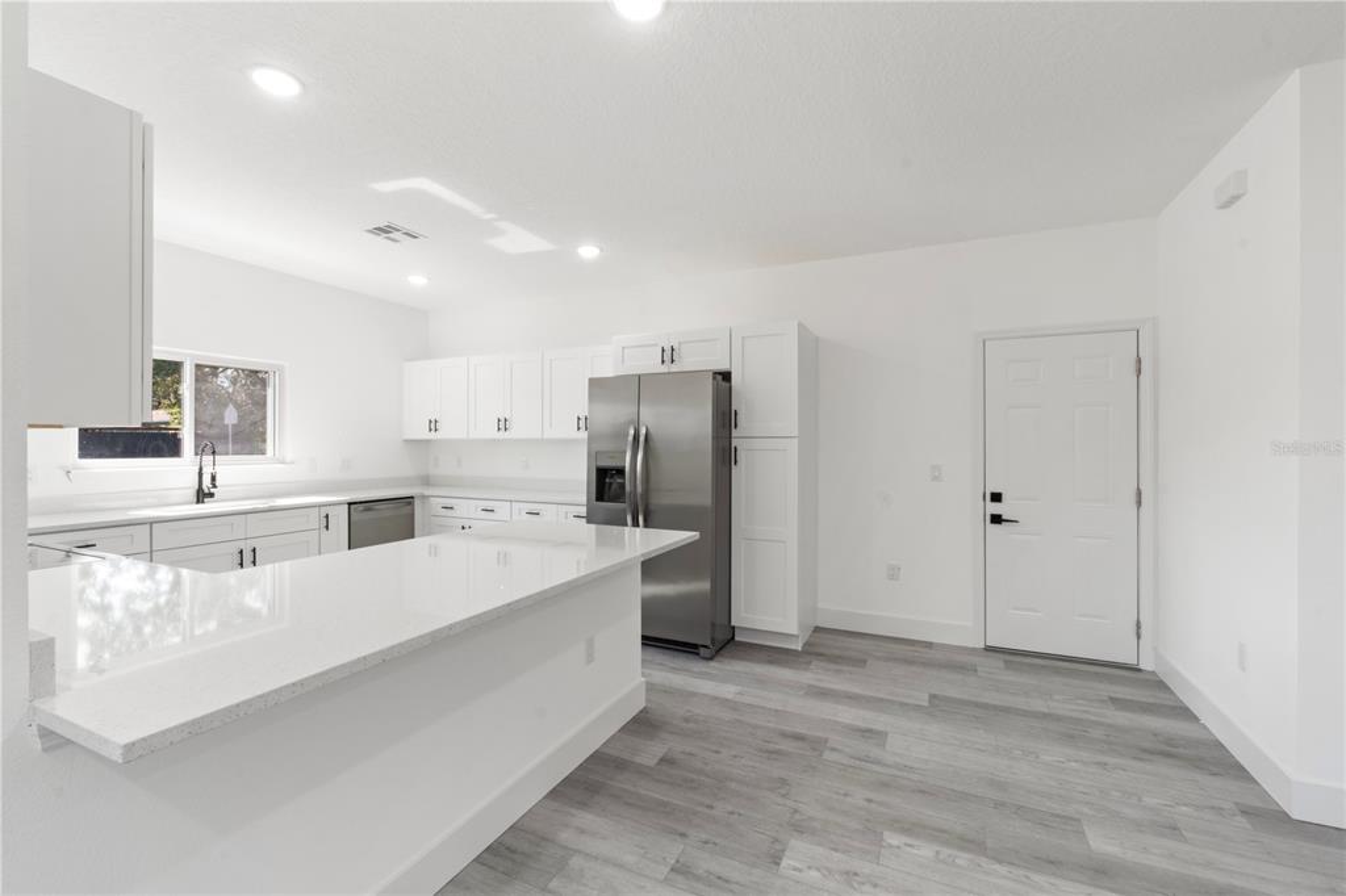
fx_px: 561
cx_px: 673
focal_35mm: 15
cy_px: 448
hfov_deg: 100.4
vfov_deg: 77.3
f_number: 18
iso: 320
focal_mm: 10
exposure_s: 1/3
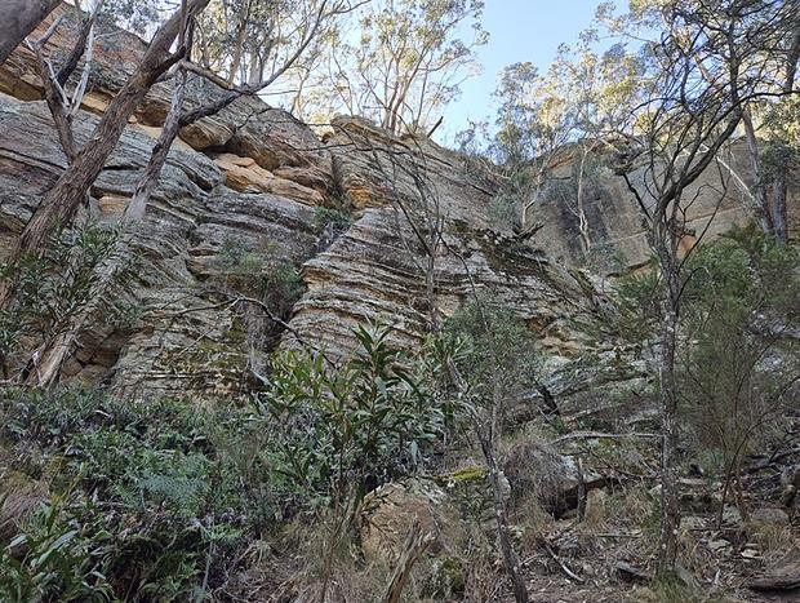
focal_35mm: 23
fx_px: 532
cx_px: 400
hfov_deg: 73.8
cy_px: 302
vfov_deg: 59.0
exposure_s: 1/180
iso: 40
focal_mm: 5.4
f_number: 1.8
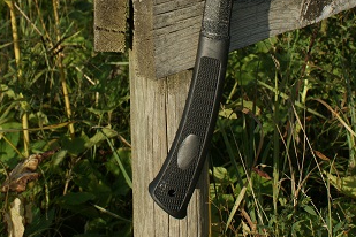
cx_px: 156
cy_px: 7
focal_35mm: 87
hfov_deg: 23.4
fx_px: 860
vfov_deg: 15.5
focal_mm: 28
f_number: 11
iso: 100
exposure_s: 1/125
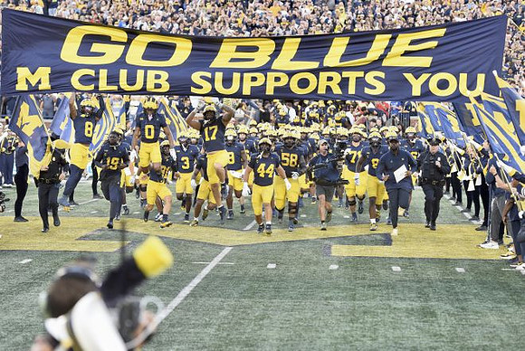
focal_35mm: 116
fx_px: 1693
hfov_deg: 17.6
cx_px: 262
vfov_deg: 11.8
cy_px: 176
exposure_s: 1/640
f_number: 3.5
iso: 1000
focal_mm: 116
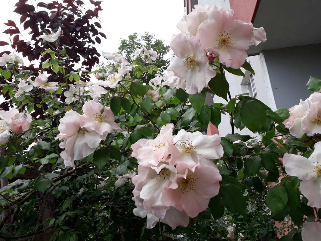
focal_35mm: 27
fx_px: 250
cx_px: 160
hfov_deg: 65.3
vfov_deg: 51.3
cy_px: 120
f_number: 1.9
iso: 40
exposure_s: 1/409
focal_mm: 3.6
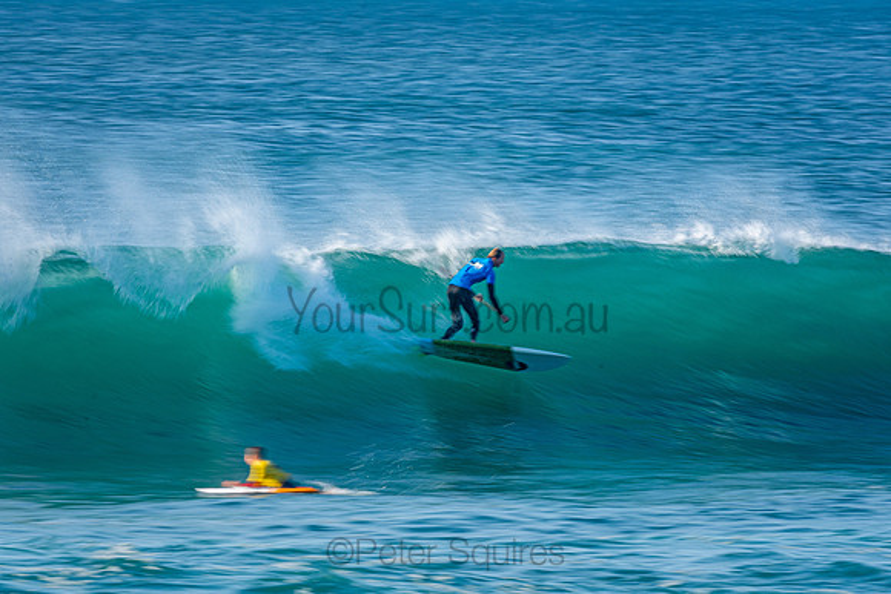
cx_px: 451
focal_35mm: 772
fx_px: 19116
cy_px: 293
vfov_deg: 1.8
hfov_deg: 2.7
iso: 100
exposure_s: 1/30
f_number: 20
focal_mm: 500
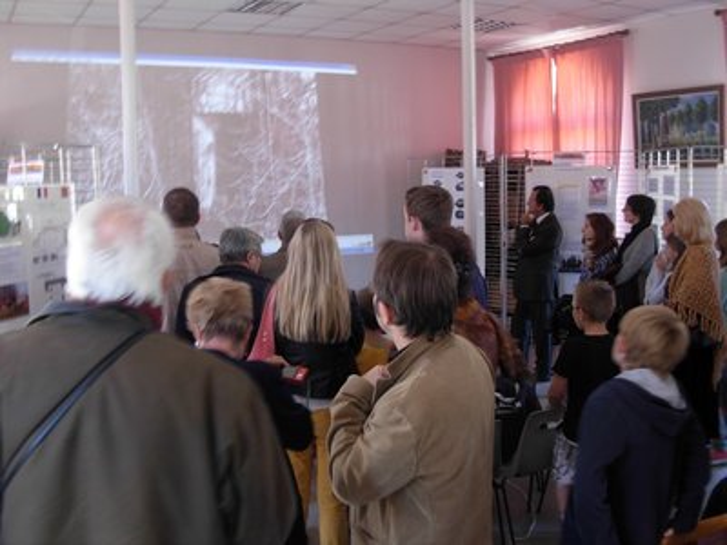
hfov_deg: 49.0
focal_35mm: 38
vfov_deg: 37.7
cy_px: 272
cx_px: 364
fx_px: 798
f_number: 2.9
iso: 86
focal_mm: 6.3
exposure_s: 1/4
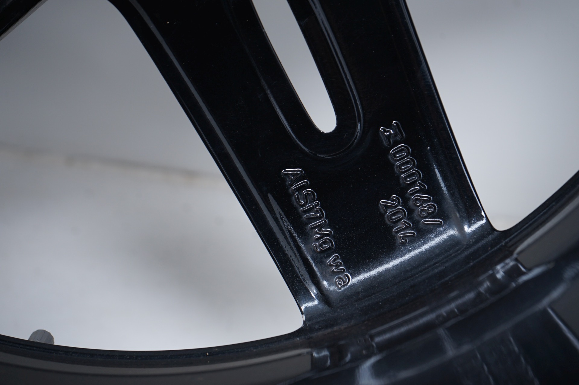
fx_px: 1029
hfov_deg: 31.4
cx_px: 290
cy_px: 192
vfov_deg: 21.2
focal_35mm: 64
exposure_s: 1/100
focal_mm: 64
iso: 250
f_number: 7.1
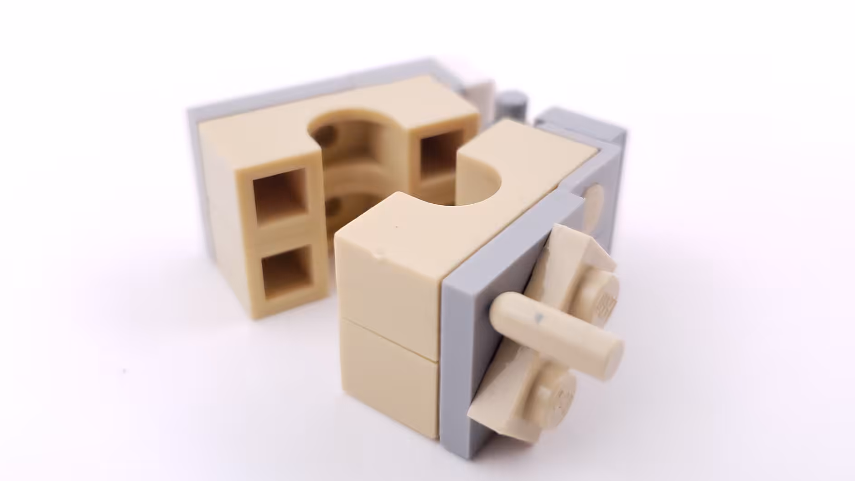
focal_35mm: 29
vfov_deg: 40.2
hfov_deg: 66.1
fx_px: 658
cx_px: 421
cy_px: 237
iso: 400
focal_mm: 4.3
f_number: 1.5
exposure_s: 1/357
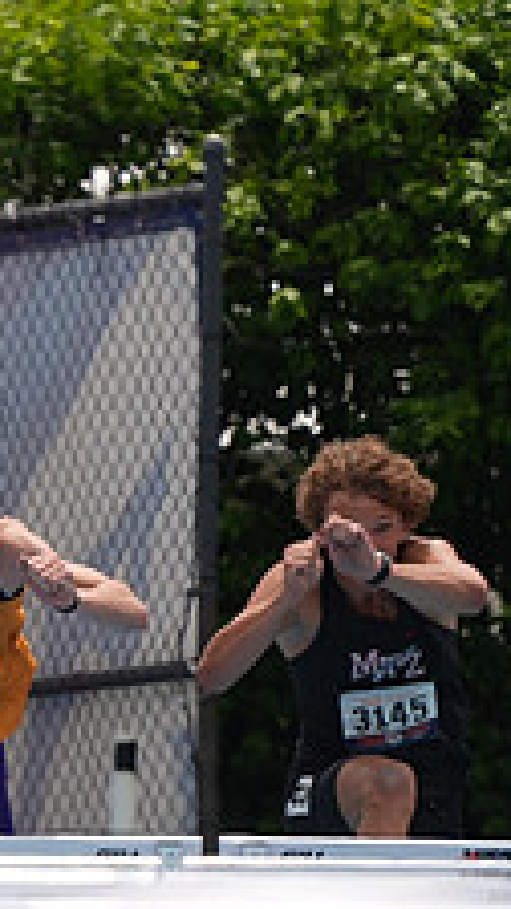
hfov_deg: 0.7
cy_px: 619
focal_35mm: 1628
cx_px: -657
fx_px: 39216
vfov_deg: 1.3
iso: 500
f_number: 6.3
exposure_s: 1/4000
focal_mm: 600
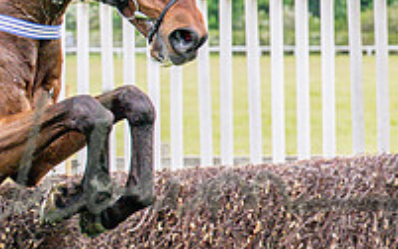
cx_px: -89
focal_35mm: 342
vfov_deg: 3.8
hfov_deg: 6.1
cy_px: 32
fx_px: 3713
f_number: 4
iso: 400
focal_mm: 70
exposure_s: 1/1600
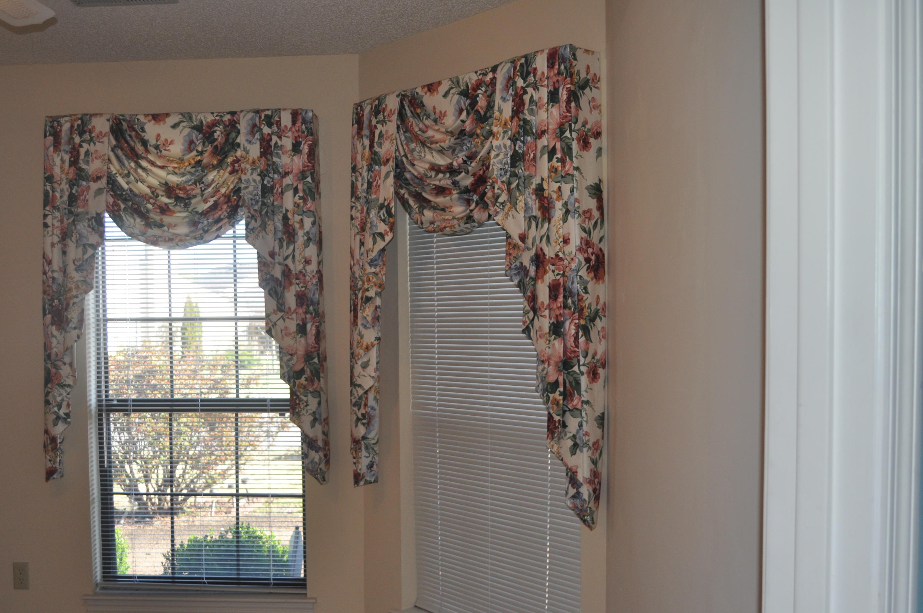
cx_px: 449
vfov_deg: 35.8
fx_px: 947
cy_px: 340
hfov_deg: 51.9
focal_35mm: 37
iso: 360
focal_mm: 22
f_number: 4
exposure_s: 1/200
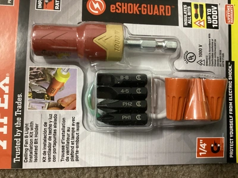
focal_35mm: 31
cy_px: 89
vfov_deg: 45.4
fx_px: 213
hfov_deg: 58.4
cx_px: 119
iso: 400
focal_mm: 3.3
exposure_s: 1/40
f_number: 2.4
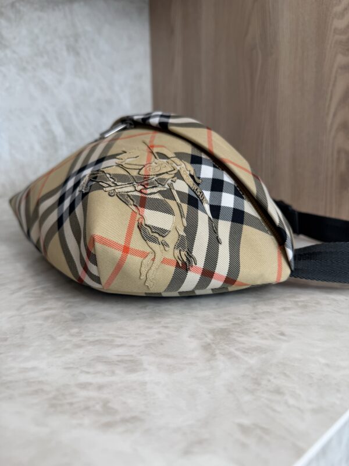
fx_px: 323
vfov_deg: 71.6
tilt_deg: -11.4
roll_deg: +2.3
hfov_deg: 56.8
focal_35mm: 24
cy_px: 233
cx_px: 174
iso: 80
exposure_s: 1/120
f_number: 1.78
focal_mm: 6.76
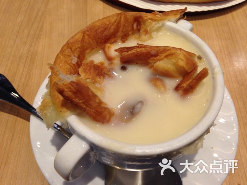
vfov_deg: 42.9
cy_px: 92
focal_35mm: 33
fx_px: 235
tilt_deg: -57.3
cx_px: 124
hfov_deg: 55.4
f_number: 2.4
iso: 50
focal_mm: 4.12
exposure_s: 1/30
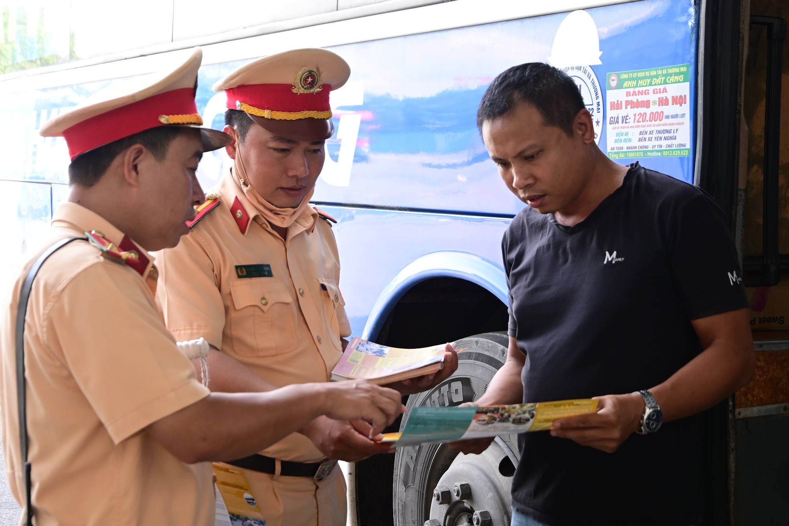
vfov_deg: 20.3
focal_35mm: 67
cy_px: 263
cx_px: 394
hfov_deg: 30.1
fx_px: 1468
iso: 640
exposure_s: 1/200
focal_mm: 45
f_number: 5.6
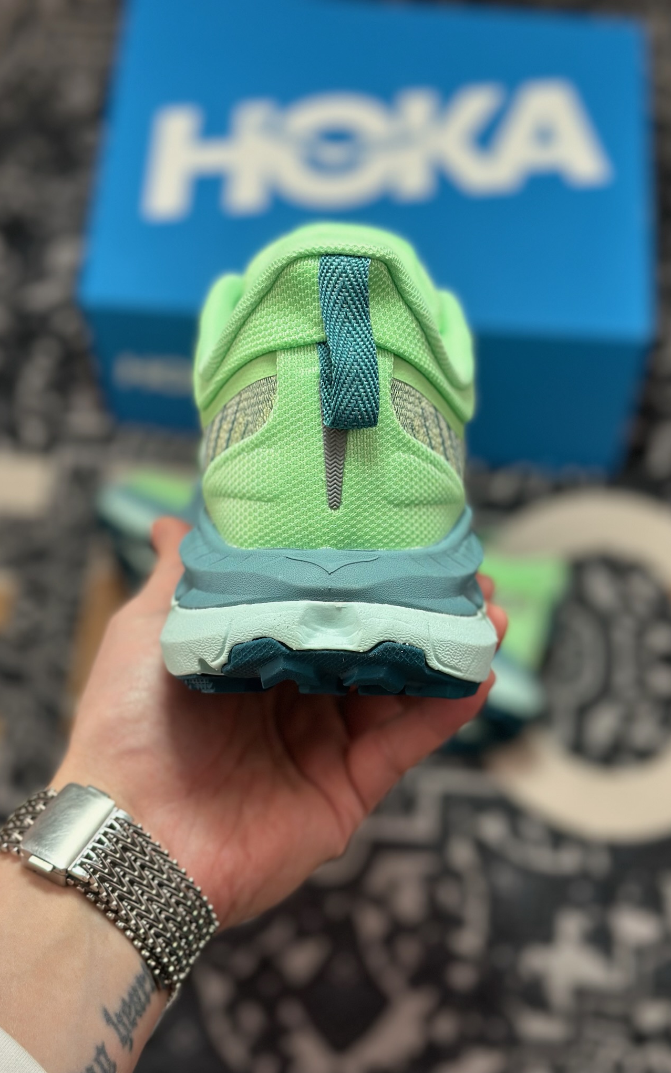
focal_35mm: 51
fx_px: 1492
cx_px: 363
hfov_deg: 25.3
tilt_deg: -61.1
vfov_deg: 39.6
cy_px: 537
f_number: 1.78
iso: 80
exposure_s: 1/1000
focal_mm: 6.86
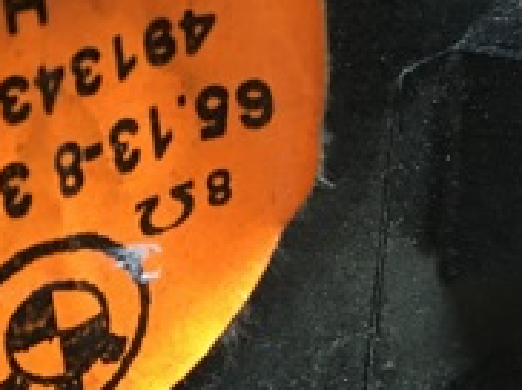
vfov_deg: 14.5
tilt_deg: -24.6
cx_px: -313
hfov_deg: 17.0
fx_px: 1536
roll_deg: +1.0
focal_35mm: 102
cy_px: 211
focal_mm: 4.15
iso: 160
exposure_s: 1/33
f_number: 2.2
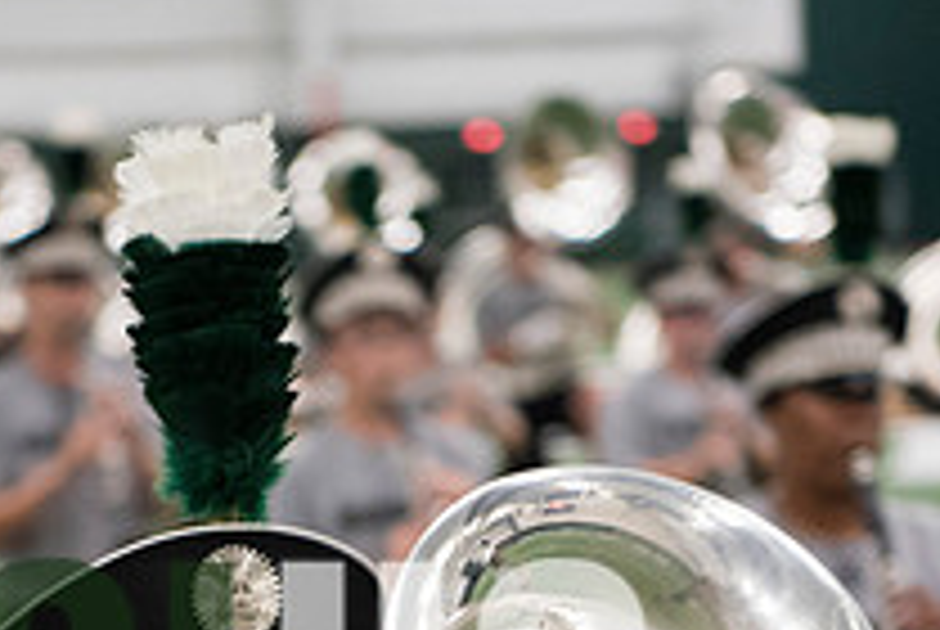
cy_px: 772
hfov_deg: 10.6
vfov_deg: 7.0
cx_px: 306
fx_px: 5073
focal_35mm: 194
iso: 3200
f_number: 3.2
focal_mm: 70
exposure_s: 1/200
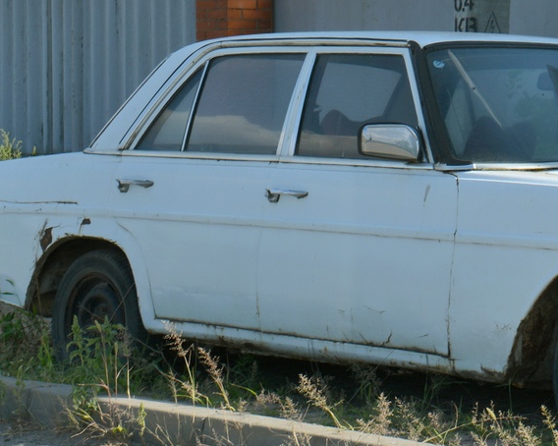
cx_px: 560
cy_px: 117
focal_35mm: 119
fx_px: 1965
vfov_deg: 12.9
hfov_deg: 15.9
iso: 100
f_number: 8
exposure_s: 1/320
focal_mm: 32
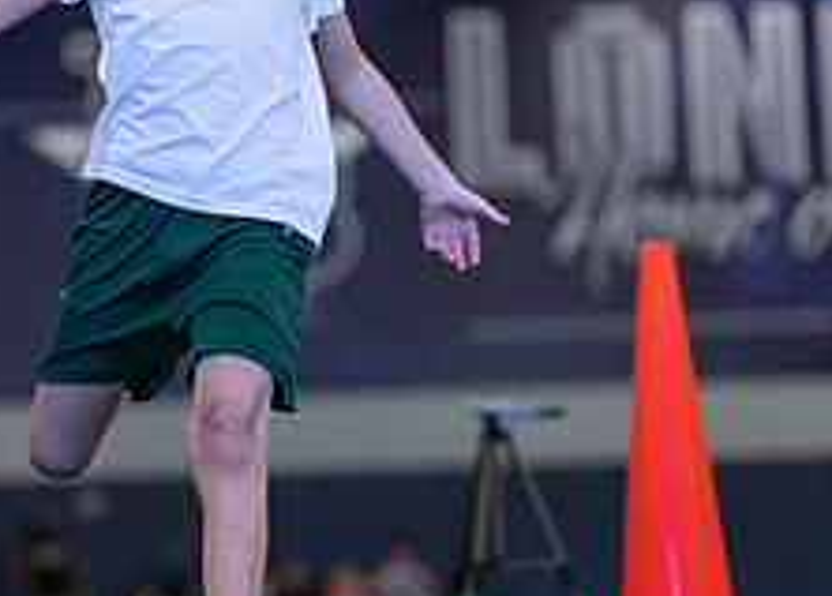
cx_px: 97
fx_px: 3406
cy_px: 341
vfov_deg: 10.0
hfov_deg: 13.8
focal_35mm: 144
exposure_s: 1/1000
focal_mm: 50
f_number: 1.2
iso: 1000
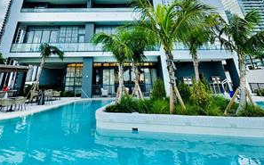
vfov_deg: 41.0
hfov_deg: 74.5
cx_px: 114
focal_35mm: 24
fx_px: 173
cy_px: -16
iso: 40
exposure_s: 1/569
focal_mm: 2.22
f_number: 2.2
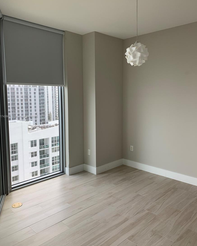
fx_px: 204
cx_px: 98
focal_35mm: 28
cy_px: 117
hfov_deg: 51.5
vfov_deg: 62.2
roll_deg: +0.8
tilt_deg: -3.4
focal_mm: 4.25
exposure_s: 1/238
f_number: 1.8
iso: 25
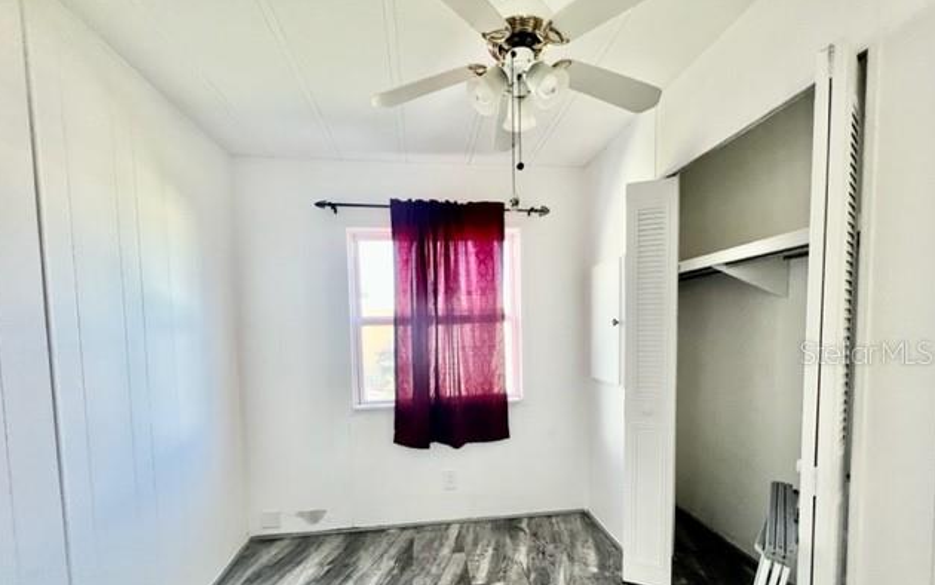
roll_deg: +1.7
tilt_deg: -4.6
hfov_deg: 105.3
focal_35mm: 14
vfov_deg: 77.7
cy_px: 352
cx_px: 465
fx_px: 357
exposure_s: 1/120
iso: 160
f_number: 1.8
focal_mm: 1.57
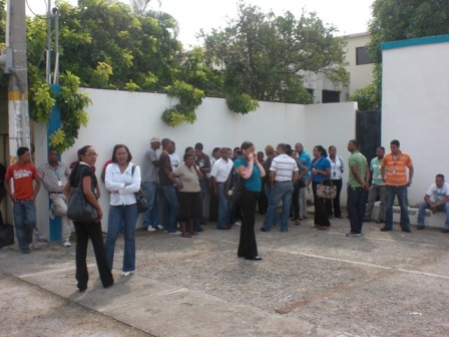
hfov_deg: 49.0
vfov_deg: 37.7
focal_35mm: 38
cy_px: 168
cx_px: 224
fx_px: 493
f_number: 5.6
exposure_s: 1/200
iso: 64
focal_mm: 6.3
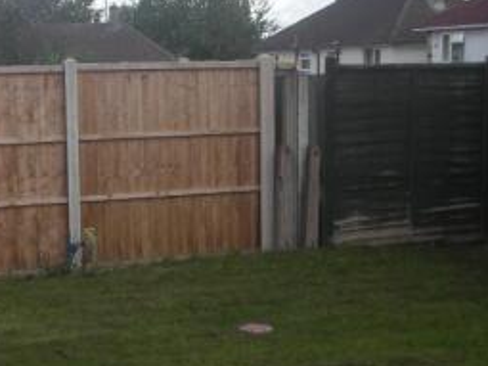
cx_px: 166
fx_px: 1127
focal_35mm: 80
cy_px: 227
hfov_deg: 24.3
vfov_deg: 18.4
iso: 50
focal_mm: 5.8
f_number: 3
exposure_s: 1/276
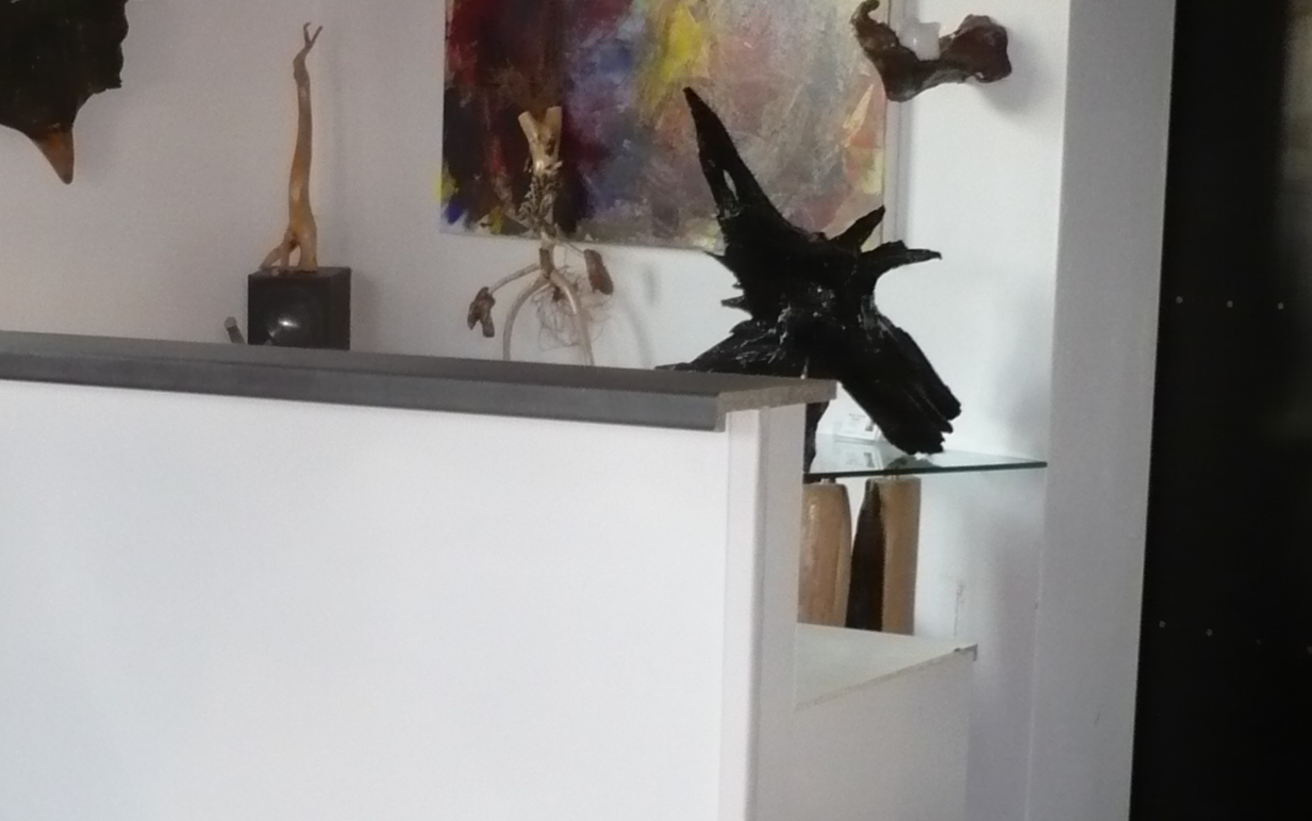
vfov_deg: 16.8
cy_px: 675
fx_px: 2754
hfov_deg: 26.4
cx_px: 284
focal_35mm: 77
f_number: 2.8
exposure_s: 1/30
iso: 250
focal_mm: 5.8
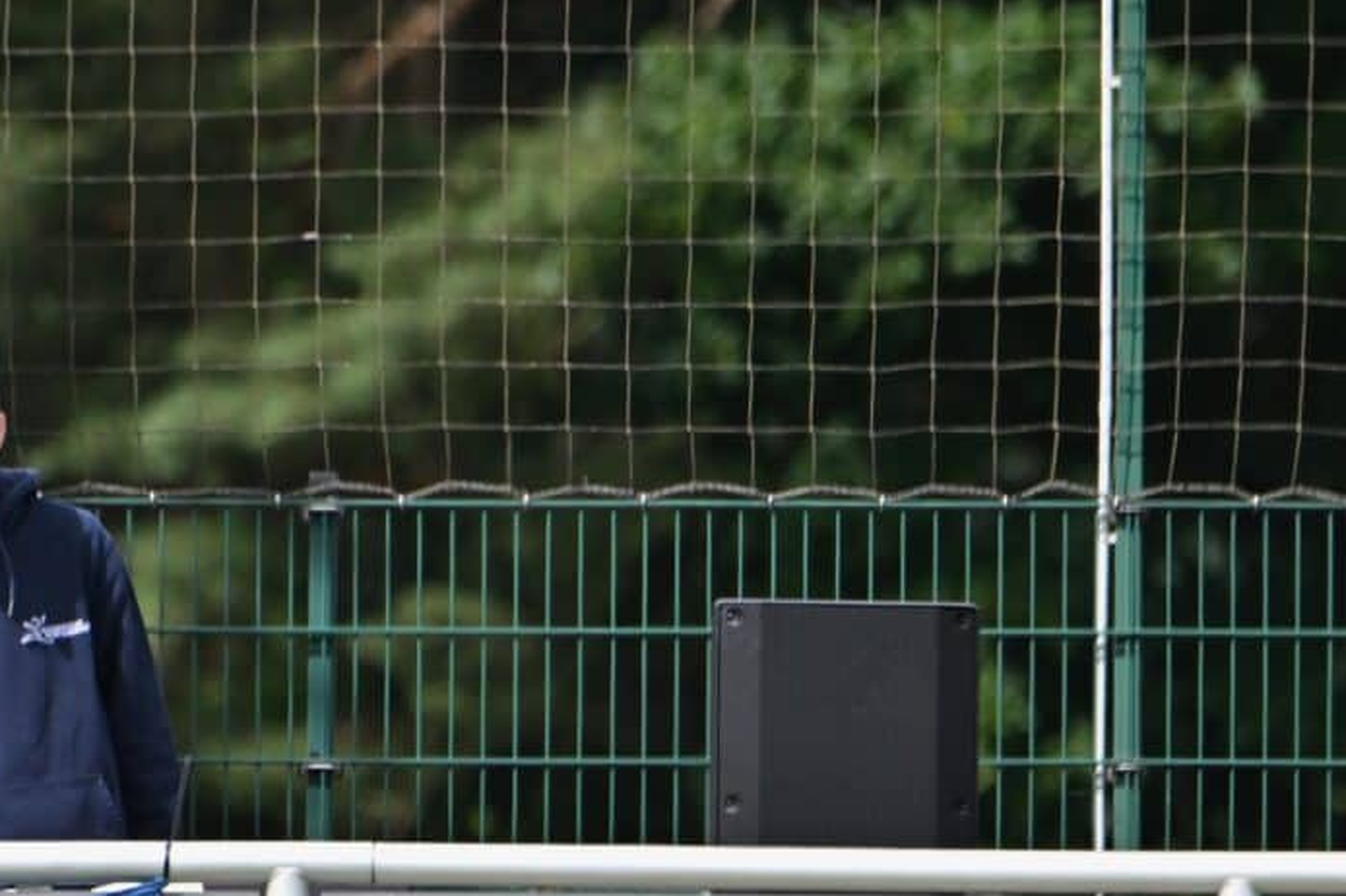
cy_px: 1042
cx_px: -48
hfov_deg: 1.7
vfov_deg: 1.2
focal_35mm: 1181
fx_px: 44133
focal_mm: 400
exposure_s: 1/1600
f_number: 5.6
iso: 280
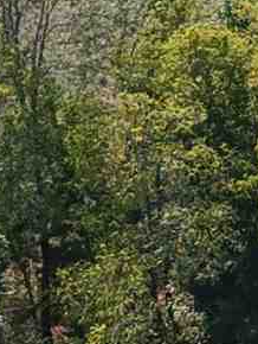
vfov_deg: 7.7
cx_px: 554
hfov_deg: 5.7
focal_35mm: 254
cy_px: -160
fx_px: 2520
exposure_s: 1/4000
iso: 410
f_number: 1.8
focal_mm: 8.67
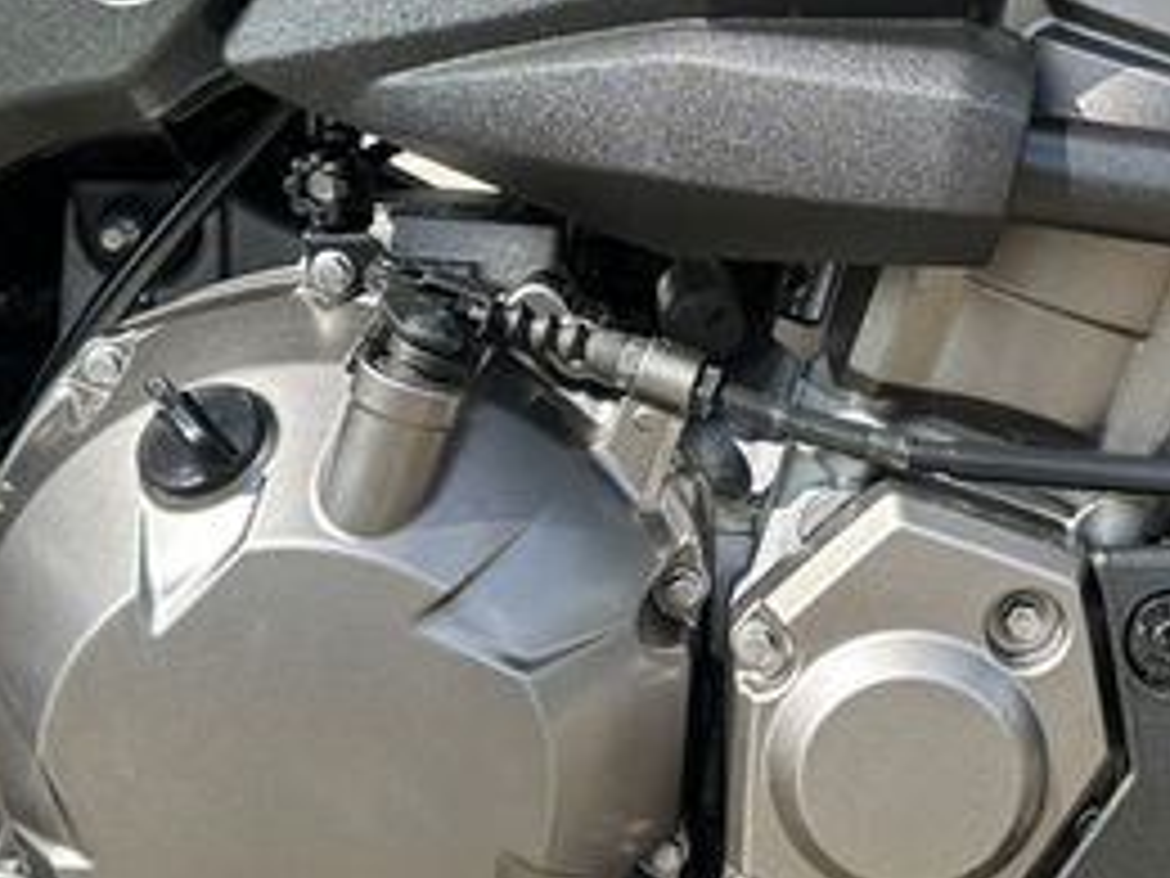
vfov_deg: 24.6
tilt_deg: -24.2
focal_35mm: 59
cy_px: 234
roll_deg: +1.4
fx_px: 1994
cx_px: 747
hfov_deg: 32.5
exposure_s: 1/1517
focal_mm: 6.86
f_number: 1.78
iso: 80
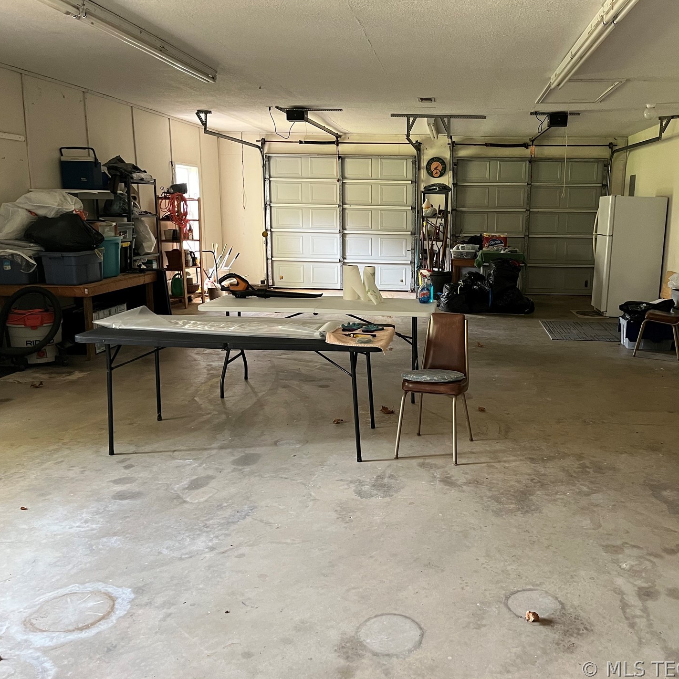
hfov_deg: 51.9
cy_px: 341
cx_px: 431
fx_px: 688
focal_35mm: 31
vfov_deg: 52.5
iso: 250
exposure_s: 1/60
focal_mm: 5.1
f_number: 1.6
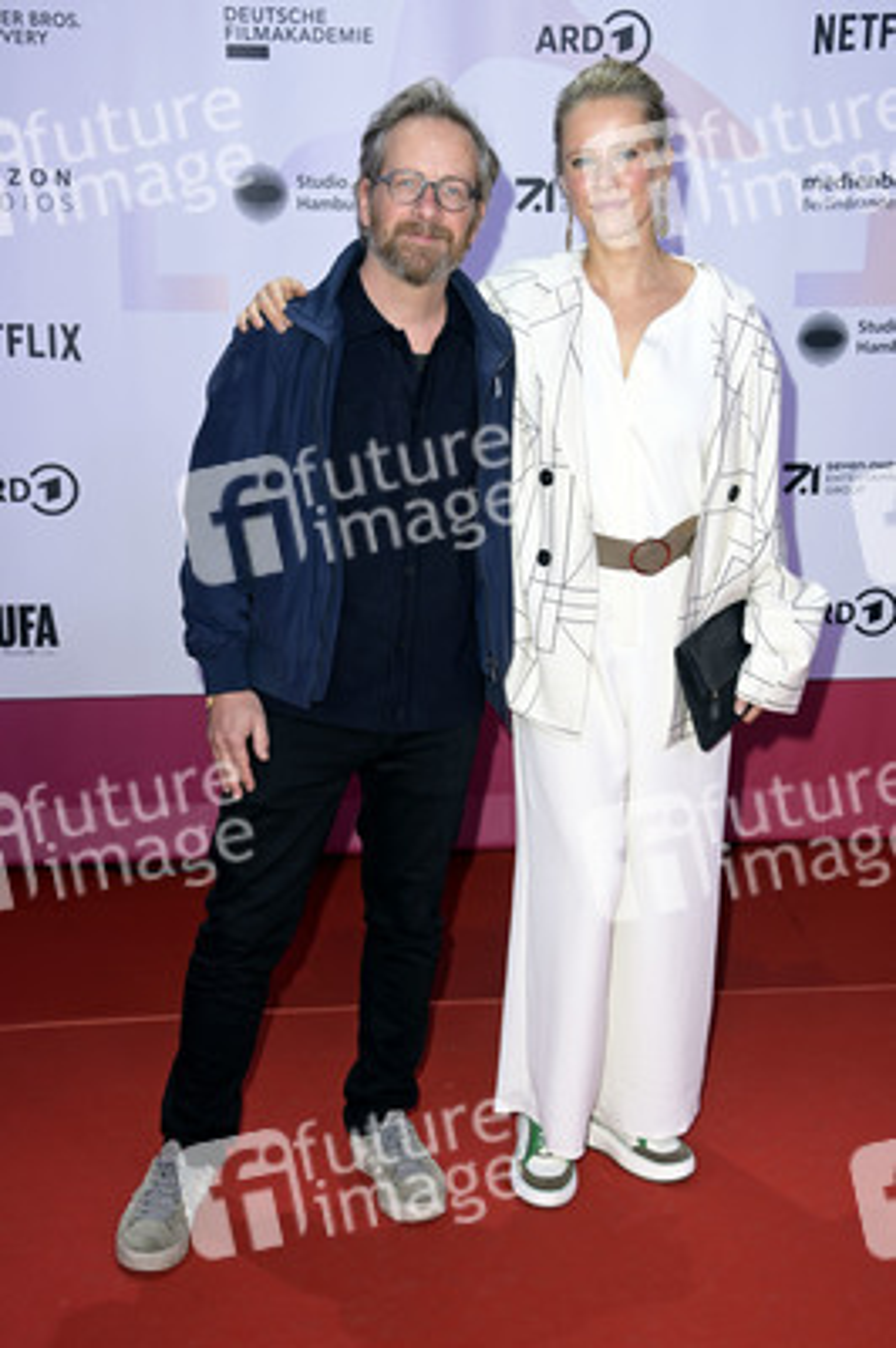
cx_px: 448
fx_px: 1795
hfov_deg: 28.0
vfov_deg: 41.1
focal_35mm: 48
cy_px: 674
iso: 640
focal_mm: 48
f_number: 5.6
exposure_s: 1/250
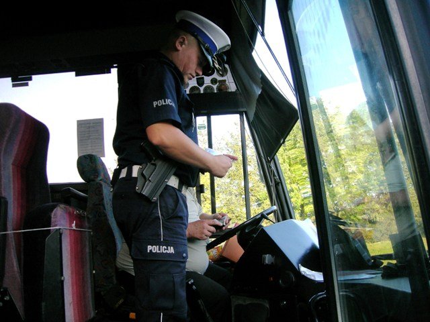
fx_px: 422
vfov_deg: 41.8
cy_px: 161
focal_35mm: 34
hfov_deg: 54.0
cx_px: 215
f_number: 2.9
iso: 50
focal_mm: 5.7
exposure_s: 1/116
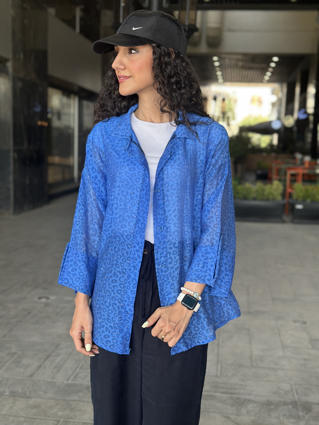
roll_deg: -1.6
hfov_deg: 30.3
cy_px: 212
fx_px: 590
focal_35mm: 48
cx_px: 160
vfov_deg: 39.7
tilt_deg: -5.4
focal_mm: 6.86
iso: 80
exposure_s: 1/369
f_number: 1.78
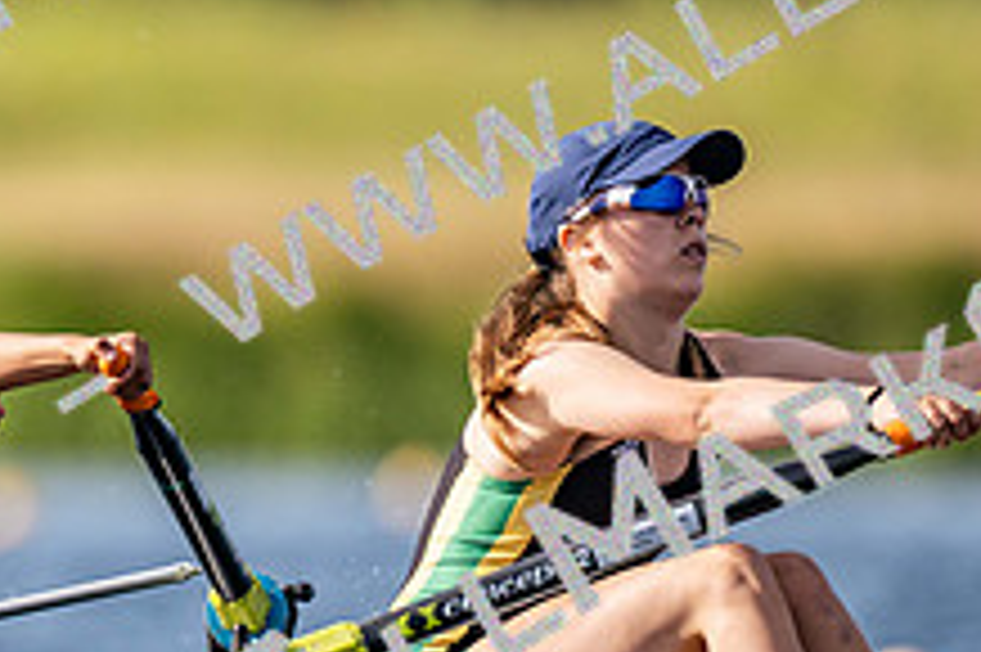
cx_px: -148
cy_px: 418
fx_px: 43430
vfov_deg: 0.9
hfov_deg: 1.3
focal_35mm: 1595
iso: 320
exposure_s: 1/2500
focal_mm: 600
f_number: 4
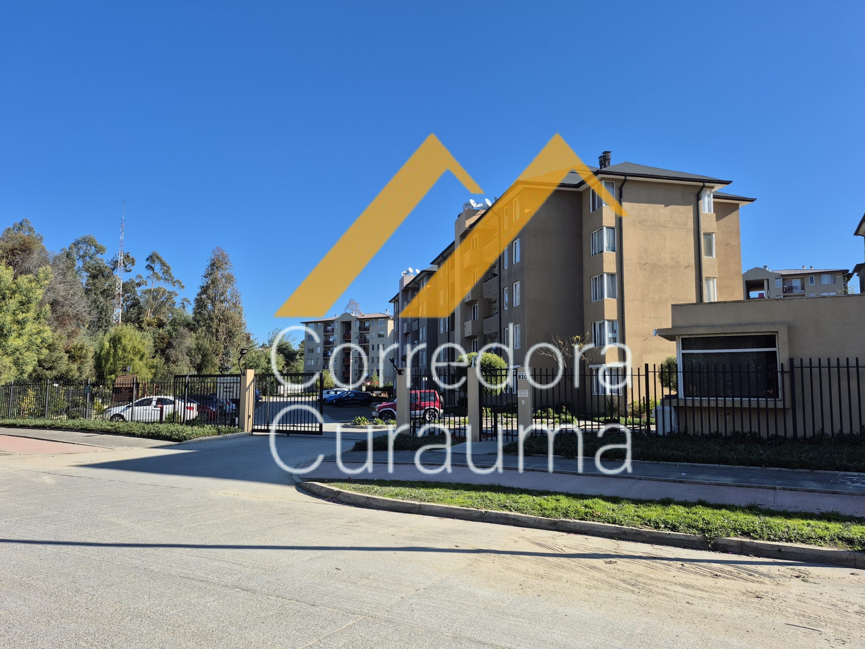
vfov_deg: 58.9
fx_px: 575
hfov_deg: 73.9
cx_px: 432
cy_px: 324
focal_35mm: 23
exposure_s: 1/1312
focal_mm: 5.4
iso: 25
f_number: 1.8
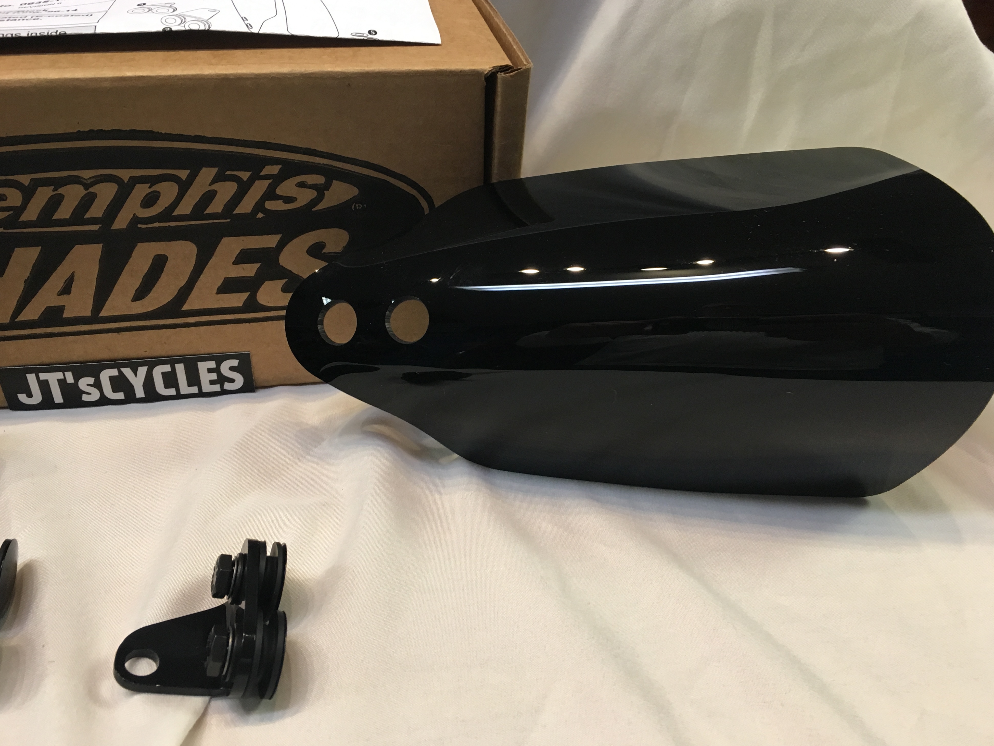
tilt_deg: -34.9
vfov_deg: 46.8
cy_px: 367
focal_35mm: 30
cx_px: 503
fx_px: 861
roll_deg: -2.3
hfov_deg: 60.0
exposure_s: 1/30
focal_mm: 4.15
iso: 100
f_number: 2.2
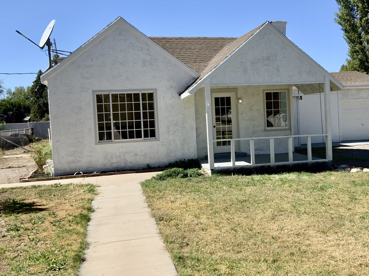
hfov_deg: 45.5
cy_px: 129
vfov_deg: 35.1
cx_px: 224
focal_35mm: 41
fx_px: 437
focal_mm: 3
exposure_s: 1/1675
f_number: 1.8
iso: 16
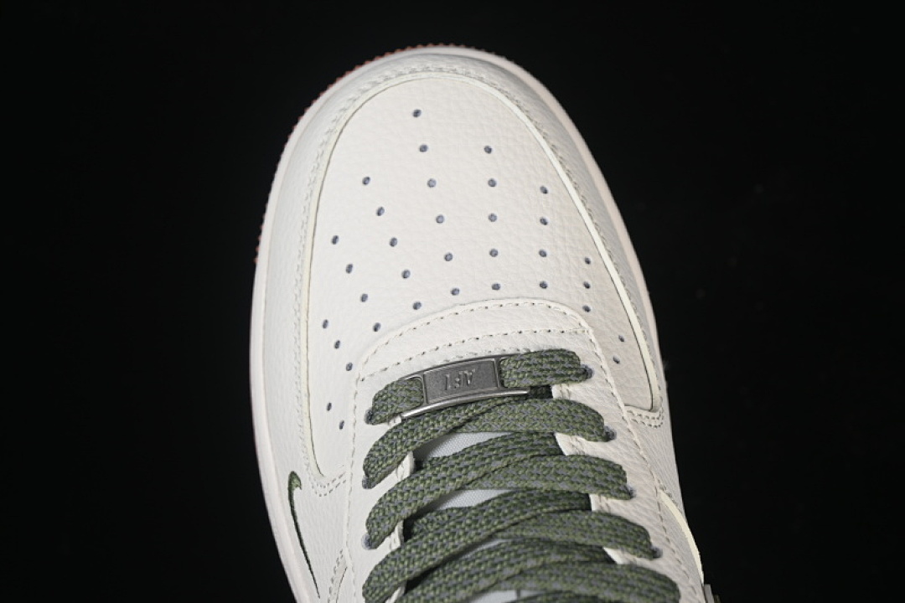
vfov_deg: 18.2
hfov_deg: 27.0
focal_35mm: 75
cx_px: 452
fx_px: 1885
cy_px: 302
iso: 160
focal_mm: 50
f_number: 7.1
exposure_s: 1/80
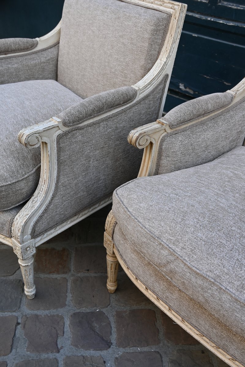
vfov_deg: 52.2
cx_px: 122
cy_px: 184
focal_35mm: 37
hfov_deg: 36.2
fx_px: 375
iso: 200
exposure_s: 1/250
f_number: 4.5
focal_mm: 24.5
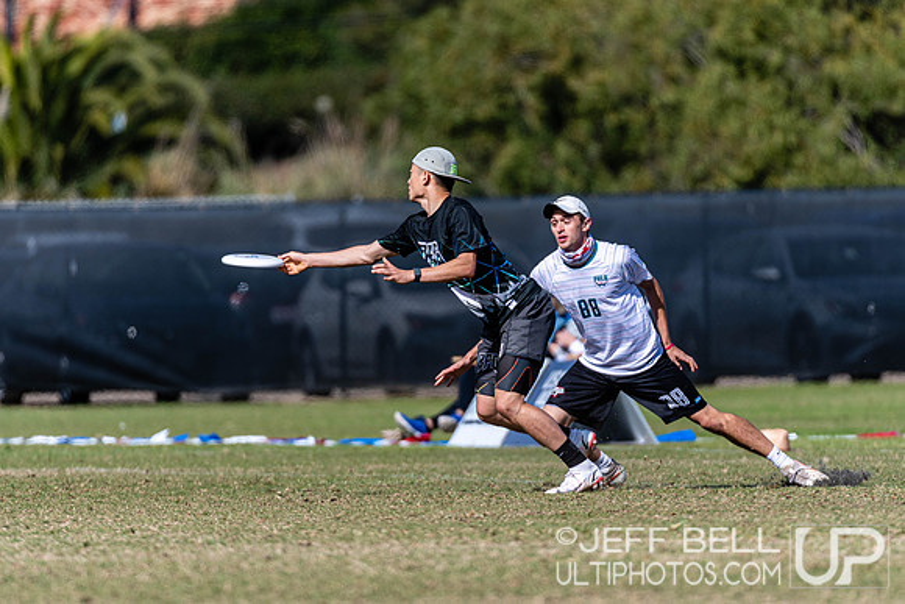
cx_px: 452
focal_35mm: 600
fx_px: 15086
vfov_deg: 2.3
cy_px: 302
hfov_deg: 3.4
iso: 100
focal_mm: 400
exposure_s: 1/1250
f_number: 4
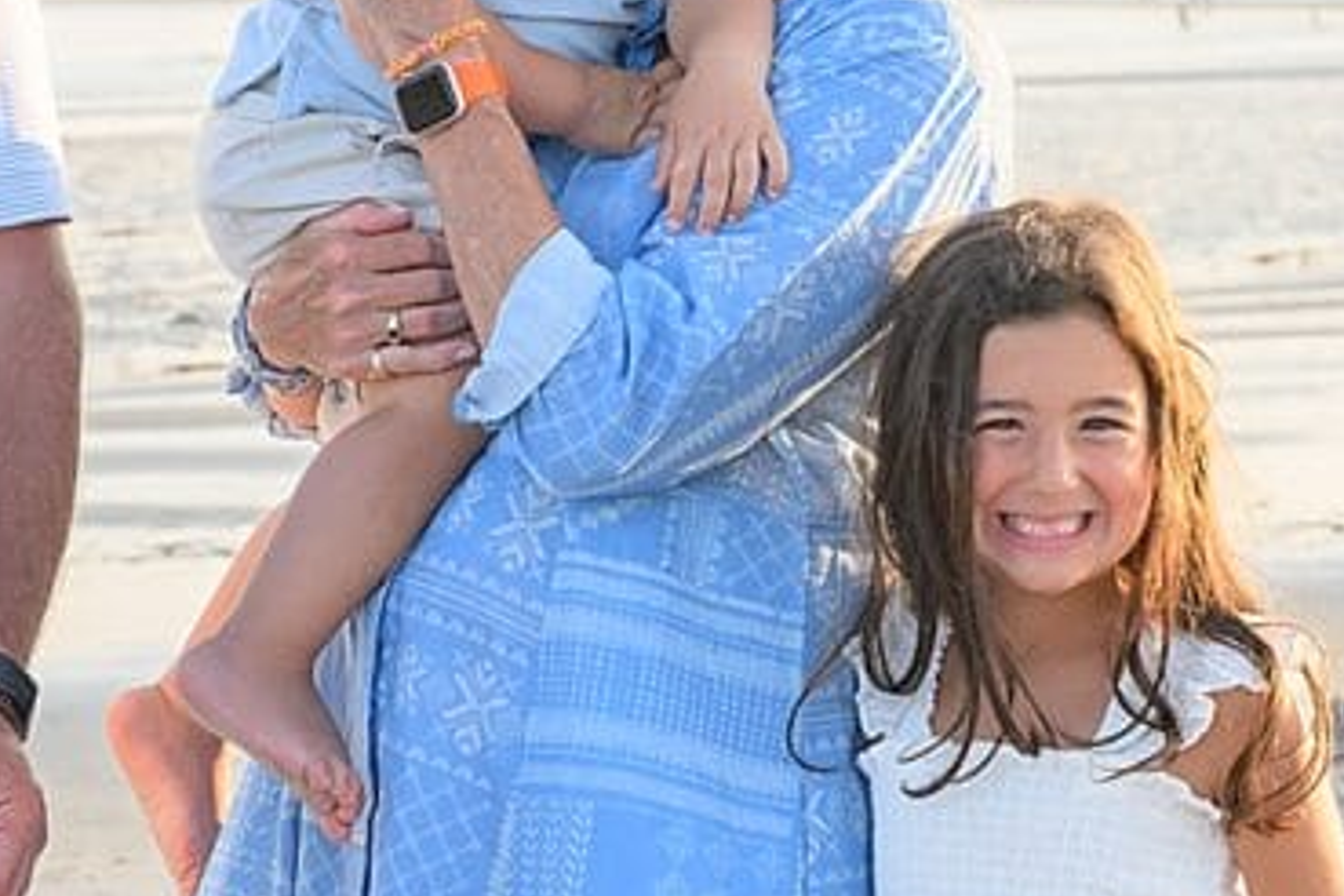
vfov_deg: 6.6
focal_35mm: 208
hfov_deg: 9.8
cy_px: 353
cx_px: -102
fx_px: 7765
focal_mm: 40
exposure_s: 1/500
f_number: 5
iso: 400
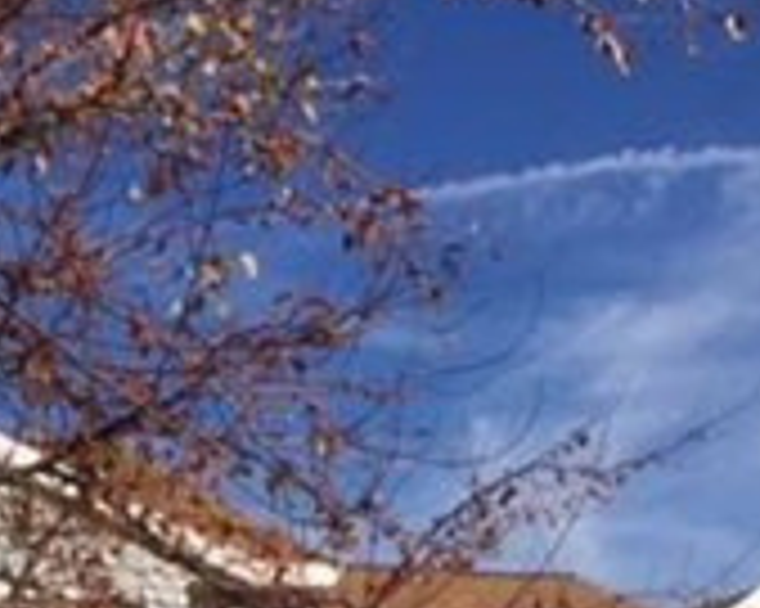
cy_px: 982
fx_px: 2405
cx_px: 256
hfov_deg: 17.9
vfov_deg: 13.4
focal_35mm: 107
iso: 32
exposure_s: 1/3968
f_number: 2.2
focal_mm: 4.15
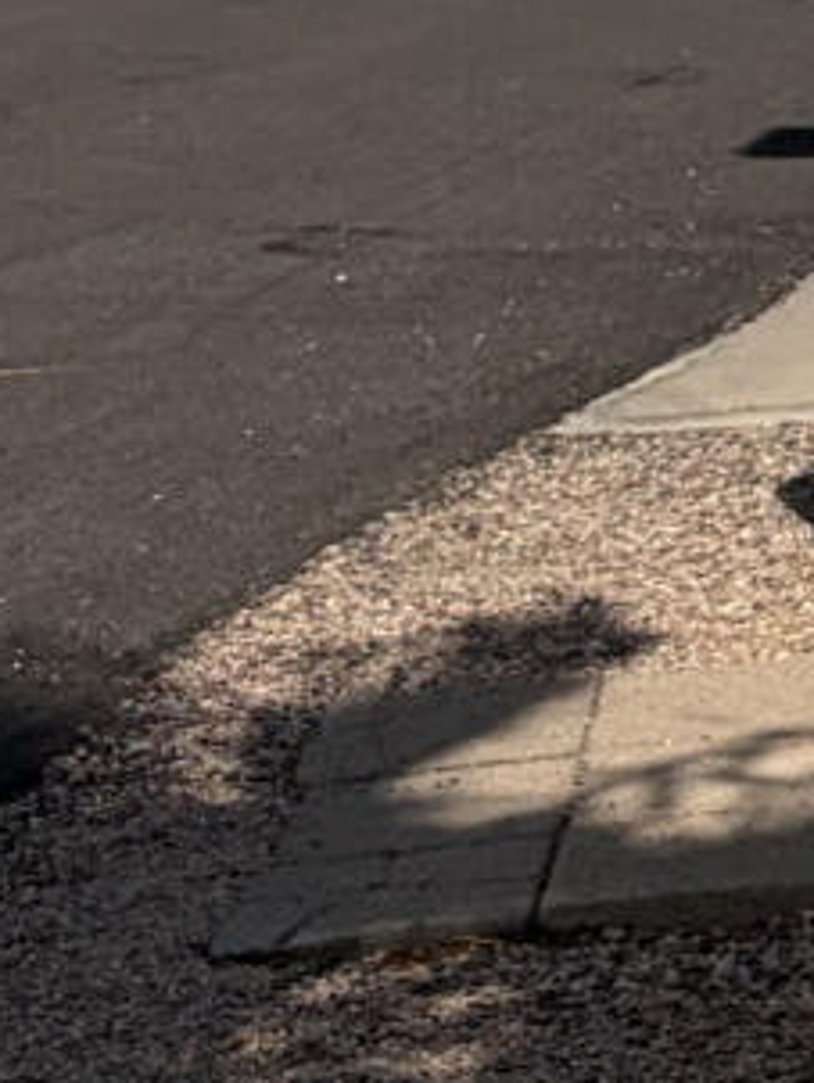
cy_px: -1216
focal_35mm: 172
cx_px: 2126
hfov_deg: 7.9
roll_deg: +0.4
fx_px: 5385
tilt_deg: +5.2
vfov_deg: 10.4
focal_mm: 5.96
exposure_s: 1/7813
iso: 50
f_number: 1.6
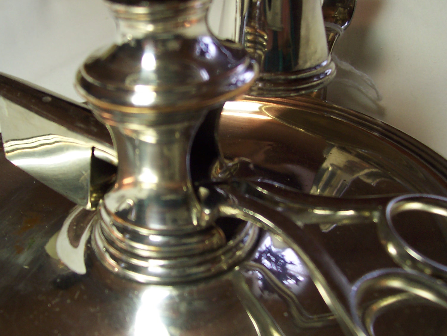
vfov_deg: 35.1
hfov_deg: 45.7
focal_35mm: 41
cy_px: 154
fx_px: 530
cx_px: 209
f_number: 2.8
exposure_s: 1/45
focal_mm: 5.6
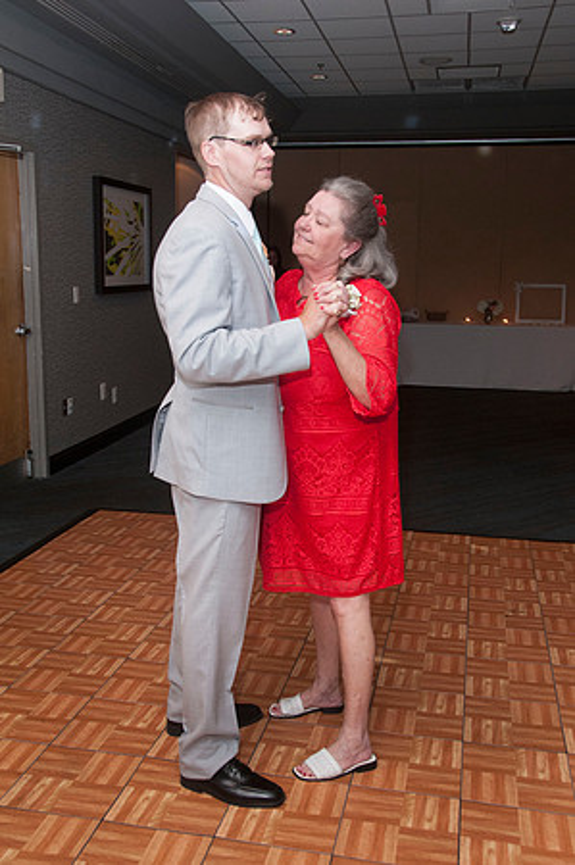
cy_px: 432
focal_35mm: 36
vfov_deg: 53.2
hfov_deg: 36.8
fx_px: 864
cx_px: 288
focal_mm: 24
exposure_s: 1/60
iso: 800
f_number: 5.6
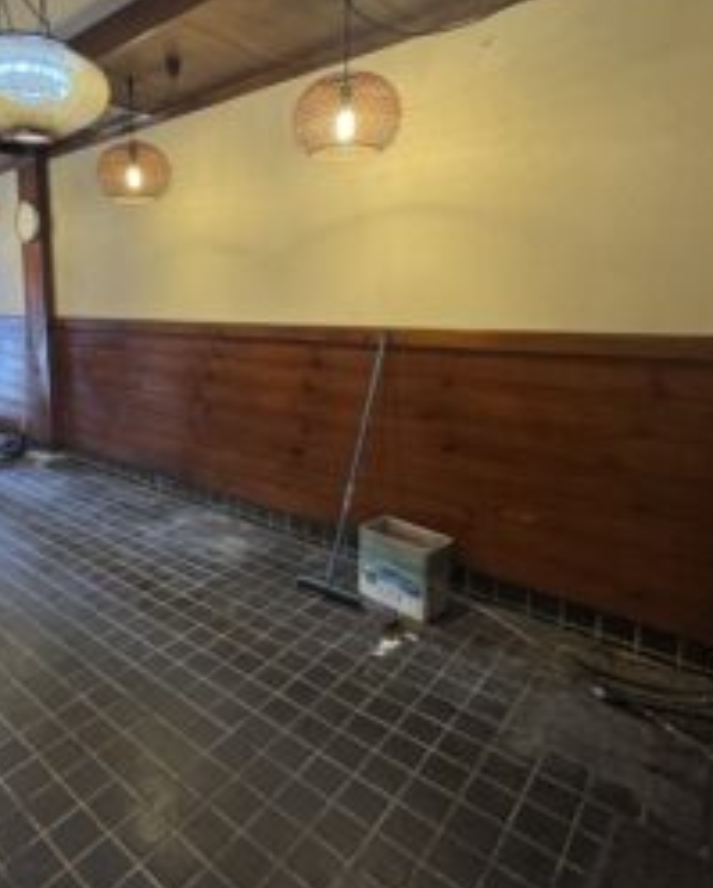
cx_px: 183
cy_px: 380
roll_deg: +1.8
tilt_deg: -8.1
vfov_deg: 74.5
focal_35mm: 22
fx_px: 579
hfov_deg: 60.0
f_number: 2.2
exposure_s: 1/60
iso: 250
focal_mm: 2.22
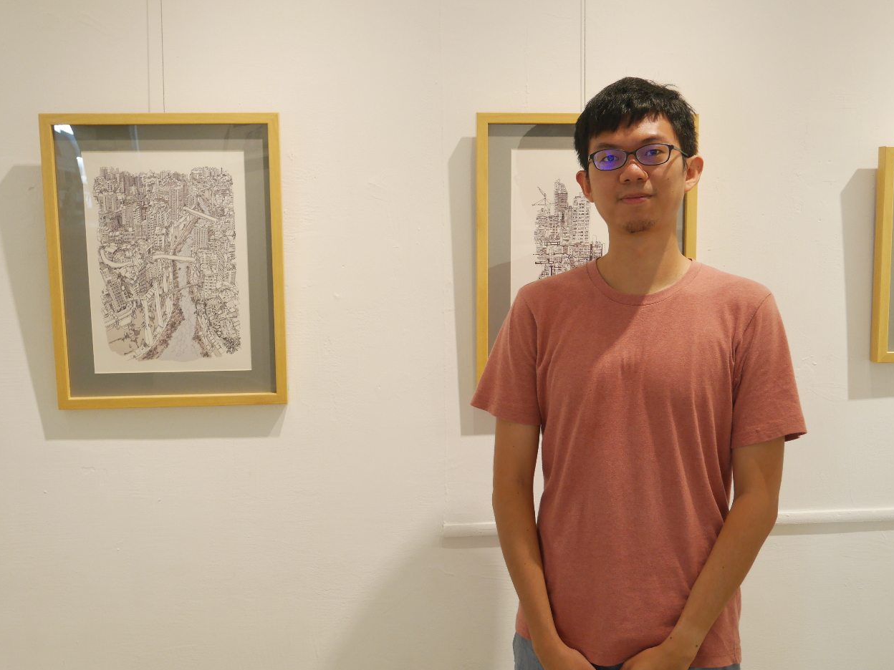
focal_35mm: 41
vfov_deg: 35.1
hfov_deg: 45.8
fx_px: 1059
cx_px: 455
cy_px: 331
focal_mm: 20
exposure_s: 1/60
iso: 640
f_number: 4.5
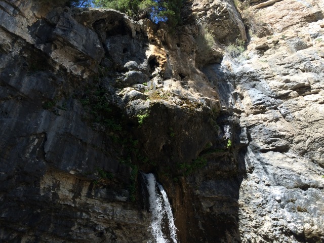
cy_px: 122
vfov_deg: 48.2
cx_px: 162
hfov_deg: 61.7
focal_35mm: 29
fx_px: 271
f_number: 2.2
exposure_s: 1/641
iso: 32
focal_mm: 4.15
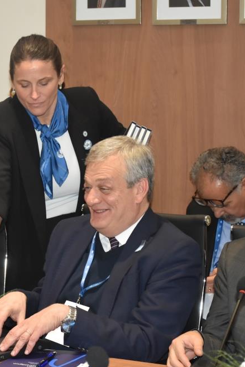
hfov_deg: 13.9
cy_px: 181
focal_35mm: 98
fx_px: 1000
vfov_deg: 20.8
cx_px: 43
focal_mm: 42
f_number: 5.6
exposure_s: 1/80
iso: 1600
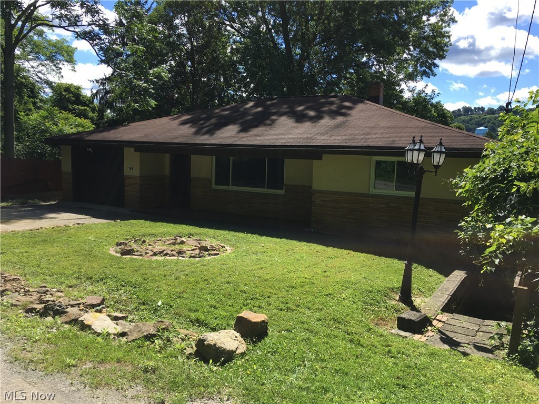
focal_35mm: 29
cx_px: 270
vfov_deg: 48.2
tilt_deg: -4.6
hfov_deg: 61.7
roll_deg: -2.6
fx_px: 452
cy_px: 202
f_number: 2.2
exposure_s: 1/1040
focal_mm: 4.15
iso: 25
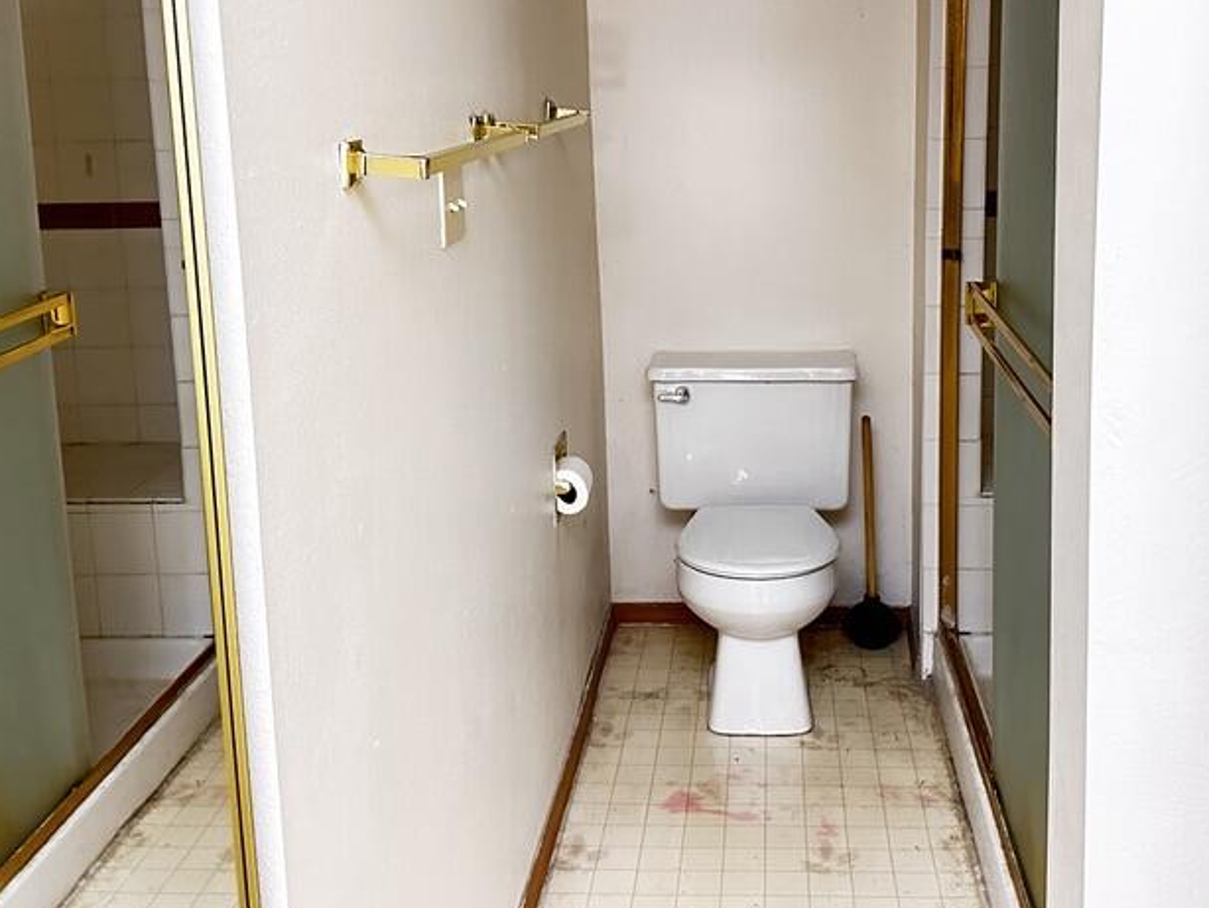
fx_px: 1398
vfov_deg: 35.6
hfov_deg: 46.6
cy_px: 307
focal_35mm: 40
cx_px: 713
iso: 800
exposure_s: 1/60
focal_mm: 6.86
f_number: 1.78
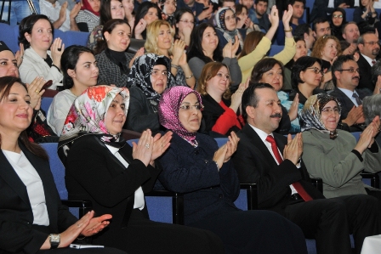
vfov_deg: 16.3
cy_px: 127
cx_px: 190
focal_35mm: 84
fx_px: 889
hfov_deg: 24.2
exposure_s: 1/60
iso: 500
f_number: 4.8
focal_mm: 56
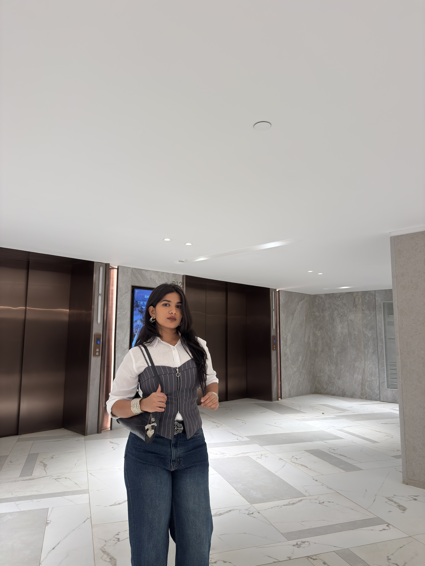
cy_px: 283
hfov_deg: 56.8
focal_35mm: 24
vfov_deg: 71.6
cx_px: 212
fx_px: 393
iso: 100
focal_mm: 6.76
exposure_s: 1/50
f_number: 1.78
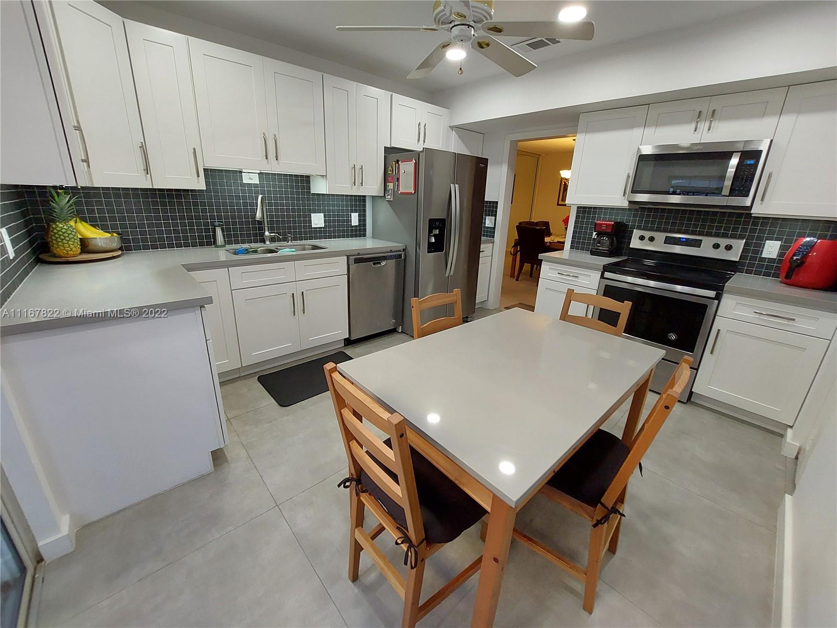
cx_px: 418
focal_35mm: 13
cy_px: 314
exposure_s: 1/60
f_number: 2.2
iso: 160
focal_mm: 1.74
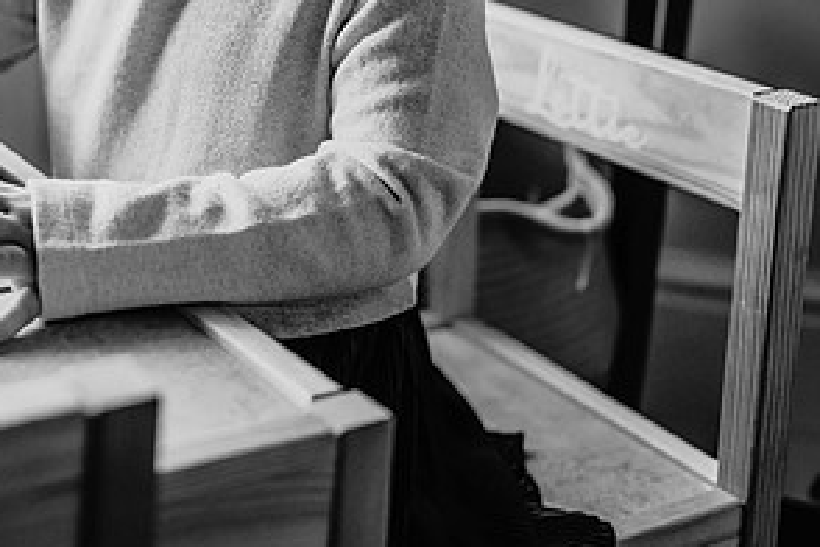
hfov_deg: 27.9
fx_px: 1572
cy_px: 25
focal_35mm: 69
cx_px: 53
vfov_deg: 19.3
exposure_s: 1/160
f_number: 2
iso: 125
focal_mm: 35
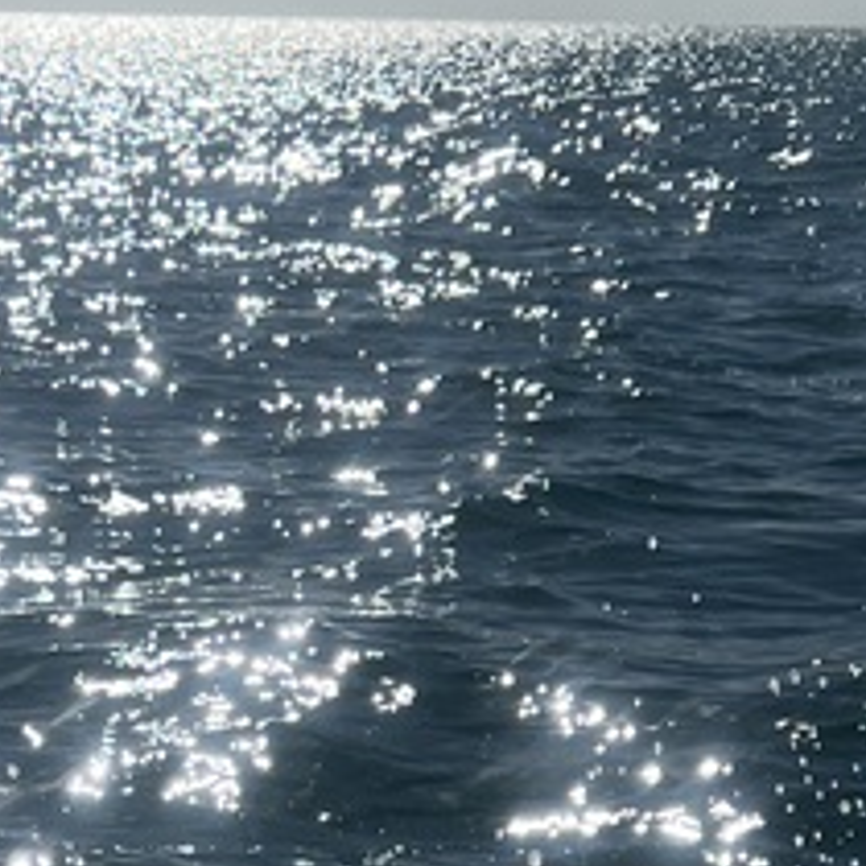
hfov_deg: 15.5
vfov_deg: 15.1
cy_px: 961
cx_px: 169
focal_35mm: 112
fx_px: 3170
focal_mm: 5.7
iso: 40
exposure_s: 1/16393
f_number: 1.5
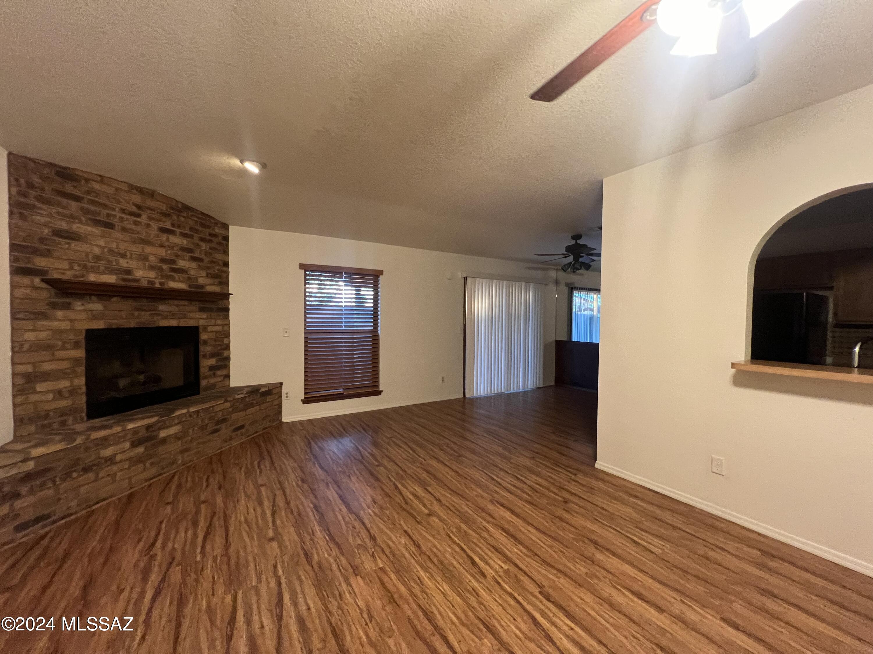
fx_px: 328
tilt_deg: +3.4
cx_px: 436
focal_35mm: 13
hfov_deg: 106.2
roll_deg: -1.0
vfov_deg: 89.9
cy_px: 327
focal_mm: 1.57
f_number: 1.8
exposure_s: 1/60
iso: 400
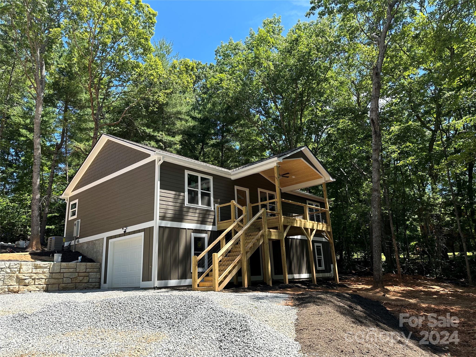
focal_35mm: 24
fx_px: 330
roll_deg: +2.4
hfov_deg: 71.6
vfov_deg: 56.8
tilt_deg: +16.5
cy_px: 178
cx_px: 238
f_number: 1.78
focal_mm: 6.86
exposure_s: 1/1072
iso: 80
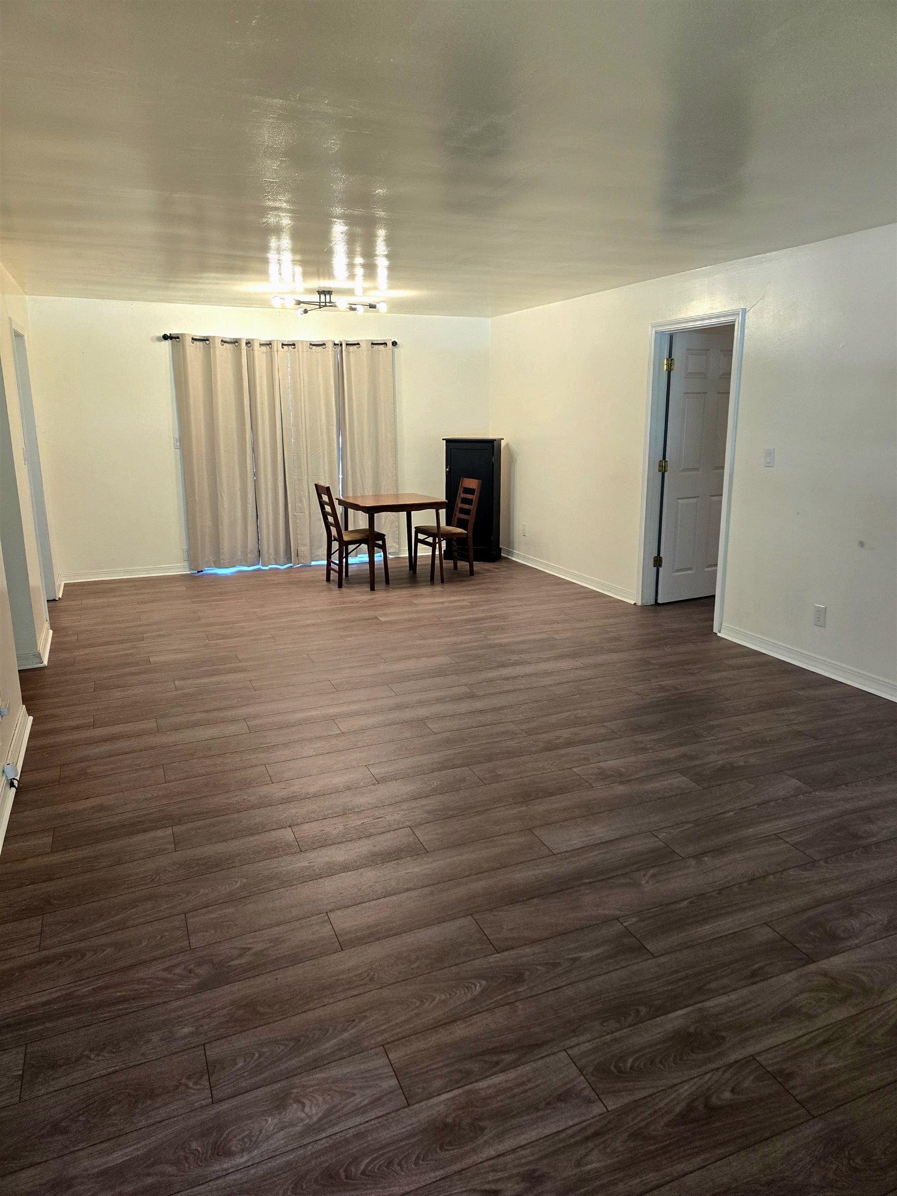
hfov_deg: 58.9
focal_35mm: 23
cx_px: 448
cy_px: 598
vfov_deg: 73.9
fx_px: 795
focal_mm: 6.3
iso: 160
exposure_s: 1/120
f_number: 1.7
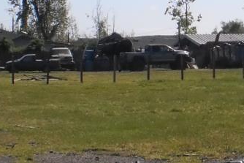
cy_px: 6
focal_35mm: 168
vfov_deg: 8.1
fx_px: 1139
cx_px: 259
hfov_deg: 12.1
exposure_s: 1/1600
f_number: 4.6
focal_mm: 6.3
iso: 100
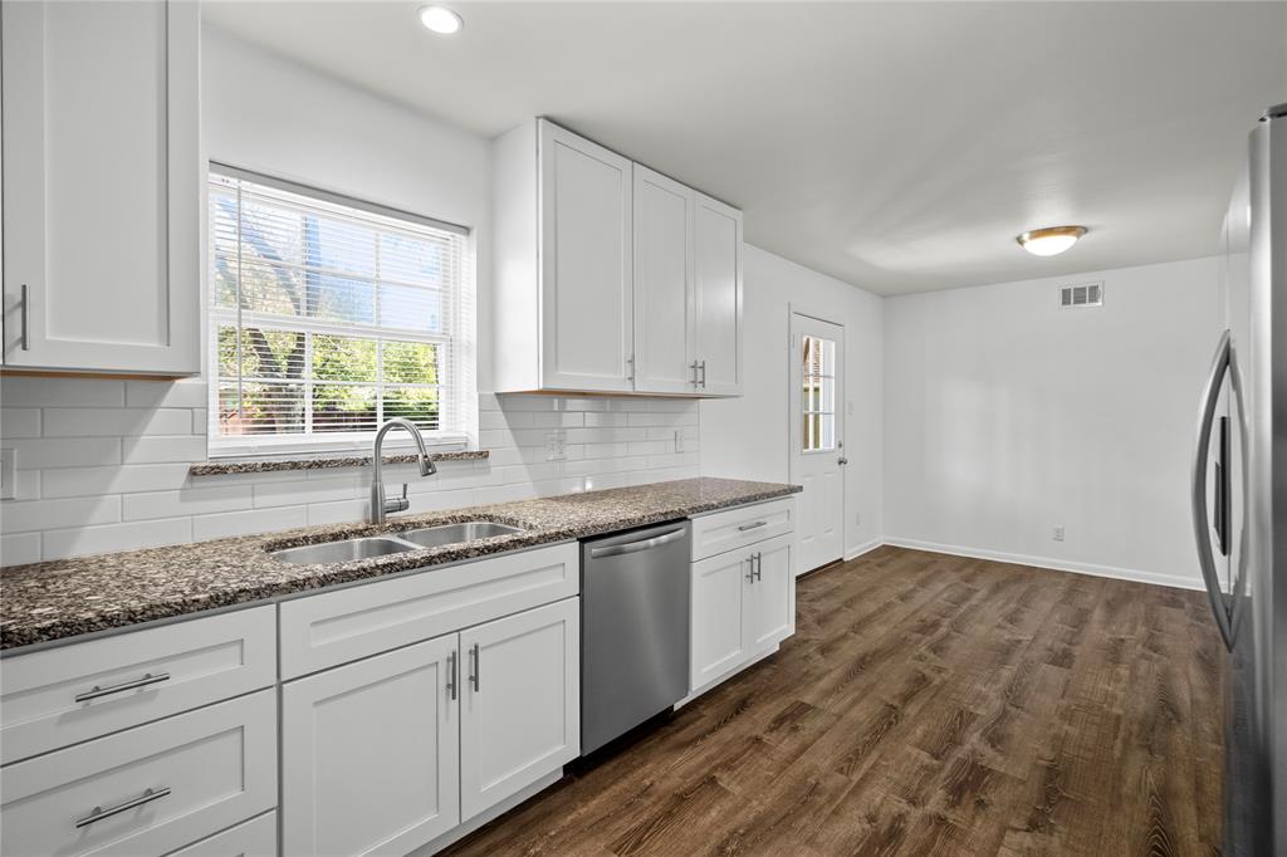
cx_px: 644
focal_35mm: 16
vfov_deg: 73.7
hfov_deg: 96.8
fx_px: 572
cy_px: 428
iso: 800
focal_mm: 16
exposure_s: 1/4
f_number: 7.1
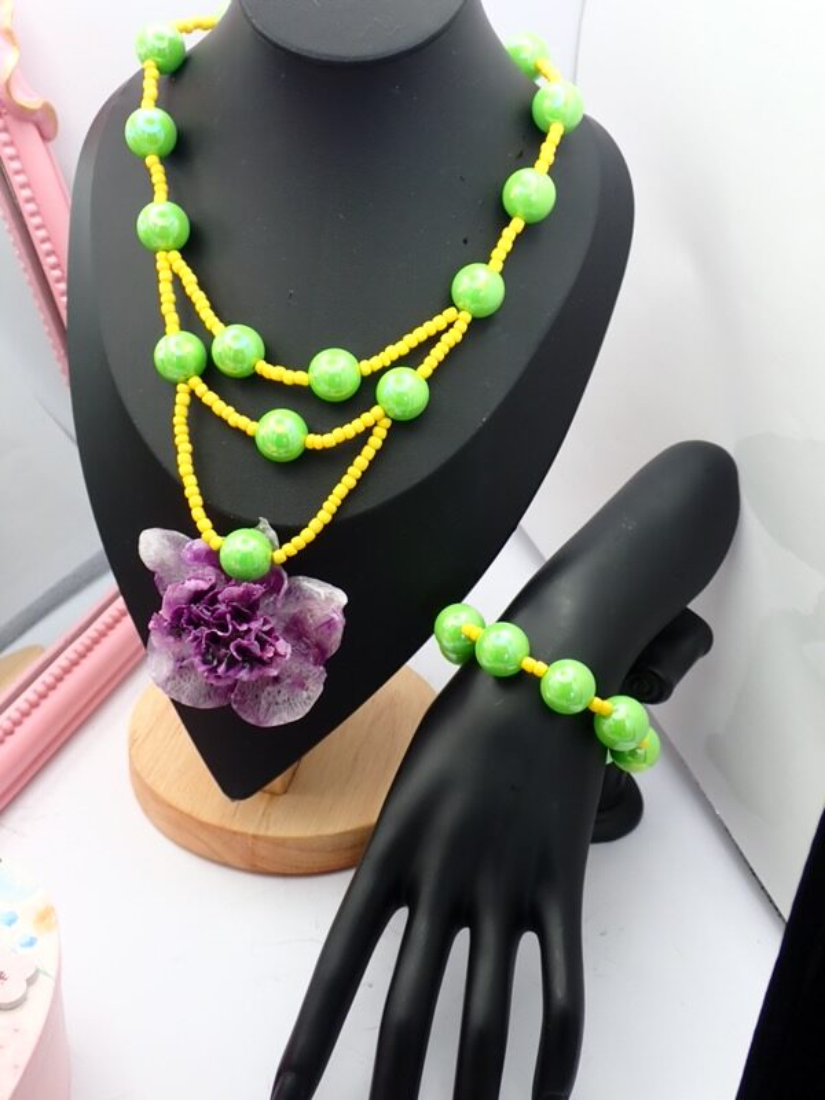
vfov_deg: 49.0
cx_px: 412
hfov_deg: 37.7
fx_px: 1208
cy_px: 550
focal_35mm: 38
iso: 160
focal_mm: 6.83
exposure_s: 1/80
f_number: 2.7
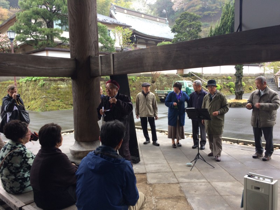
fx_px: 235
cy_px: 105
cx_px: 140
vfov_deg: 48.2
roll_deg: +3.9
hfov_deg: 61.7
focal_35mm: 29
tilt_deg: -4.8
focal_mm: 4.15
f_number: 2.2
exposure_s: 1/40
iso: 40
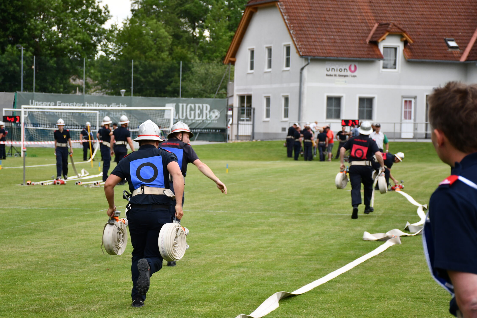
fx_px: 1497
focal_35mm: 113
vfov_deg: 12.1
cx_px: 217
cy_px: 172
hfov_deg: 18.1
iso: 360
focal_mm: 66
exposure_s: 1/500
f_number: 5.6
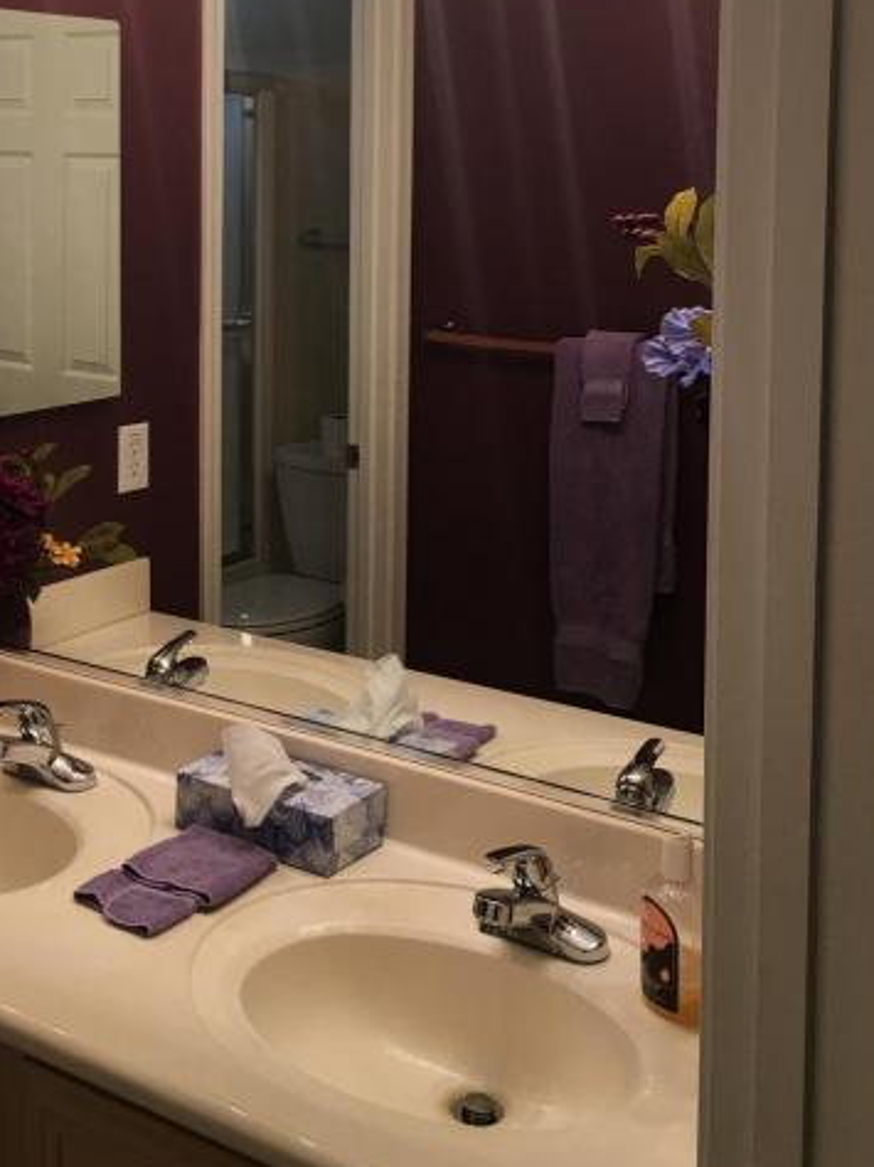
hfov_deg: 30.8
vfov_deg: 39.3
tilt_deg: -5.0
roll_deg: -0.6
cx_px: 350
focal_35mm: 47
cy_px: 286
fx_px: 1584
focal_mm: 4.15
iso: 25
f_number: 2.2
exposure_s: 1/30
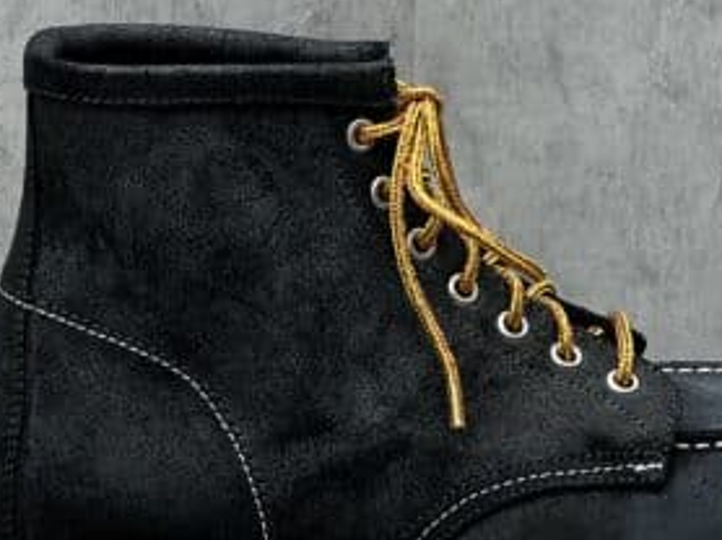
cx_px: 496
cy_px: 266
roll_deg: -0.9
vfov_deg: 7.6
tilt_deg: -11.7
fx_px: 4043
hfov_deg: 10.2
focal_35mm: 194
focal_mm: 9
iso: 100
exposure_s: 1/100
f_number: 2.8
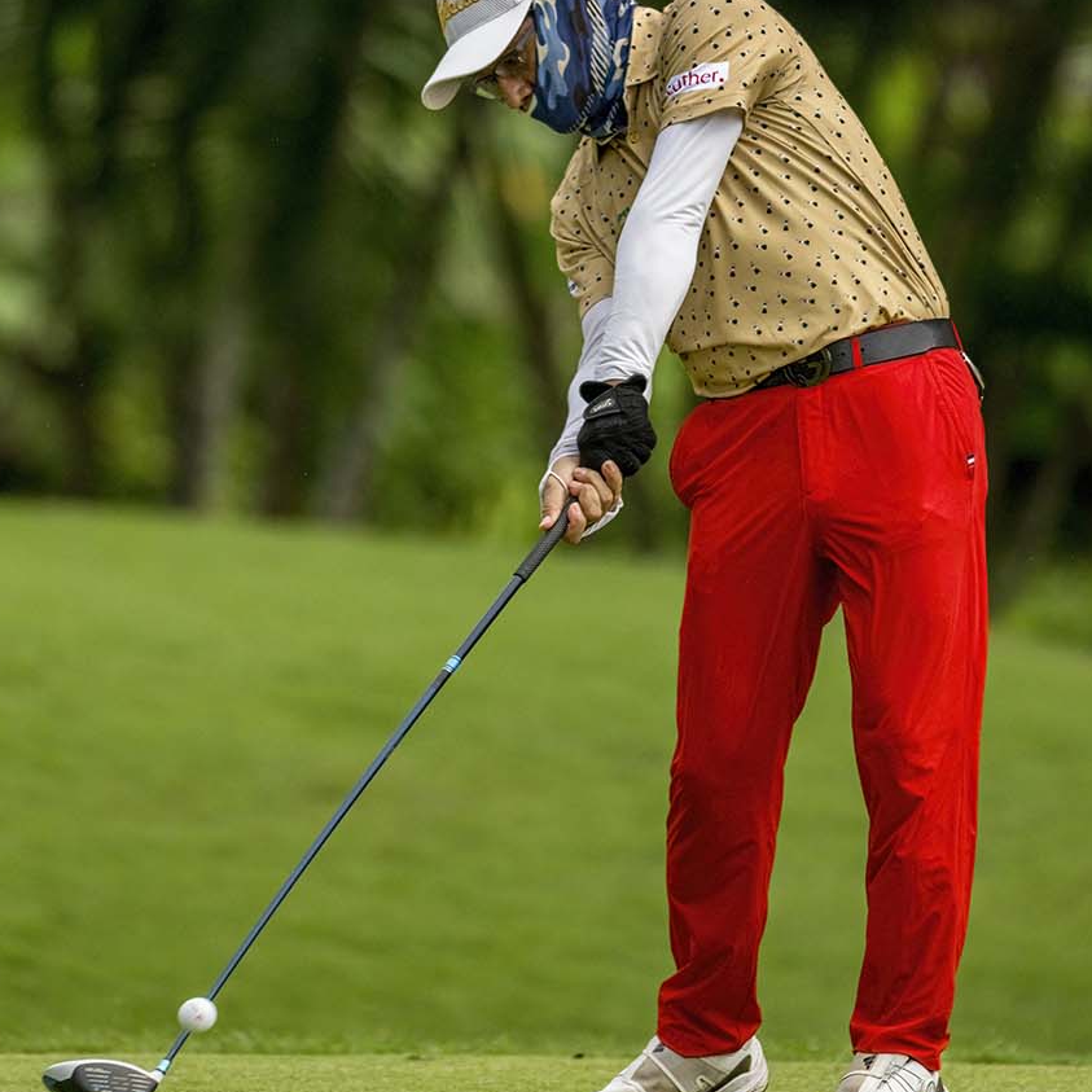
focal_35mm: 581
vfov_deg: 3.0
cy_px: 282
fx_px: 20736
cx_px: 539
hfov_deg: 3.0
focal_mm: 400
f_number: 3.5
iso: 1800
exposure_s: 1/5000
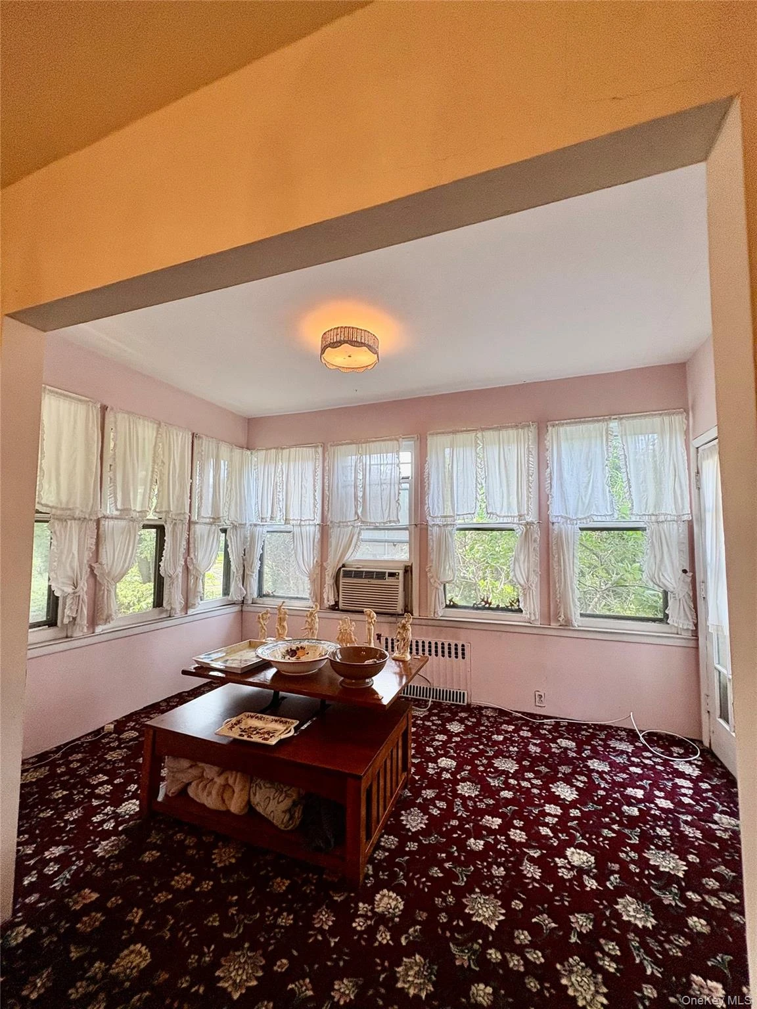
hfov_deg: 85.7
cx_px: 378
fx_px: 408
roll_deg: -1.0
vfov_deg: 102.1
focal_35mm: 14
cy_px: 504
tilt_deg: +4.7
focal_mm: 2.22
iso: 160
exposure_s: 1/120
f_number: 2.2
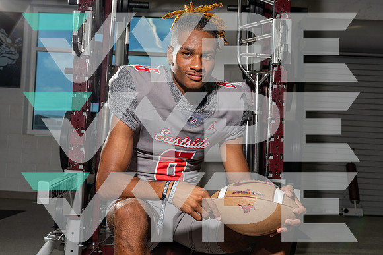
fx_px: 521
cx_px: 192
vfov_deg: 27.5
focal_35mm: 49
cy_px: 128
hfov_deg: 40.3
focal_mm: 49
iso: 320
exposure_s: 1/250
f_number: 8
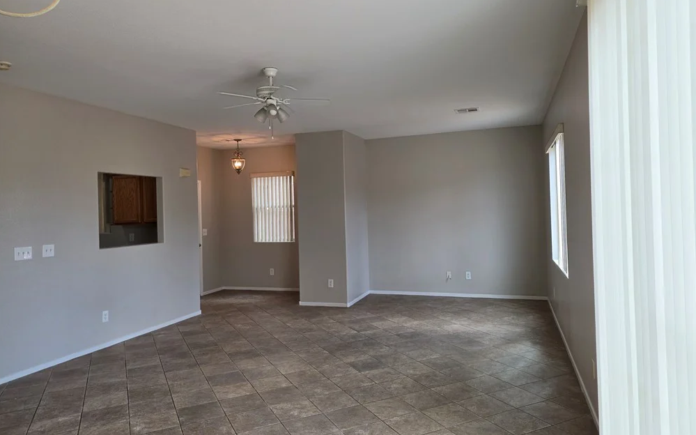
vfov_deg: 49.2
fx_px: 474
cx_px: 352
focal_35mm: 25
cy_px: 207
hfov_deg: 72.6
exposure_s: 1/120
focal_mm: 6.25
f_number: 1.7
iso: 40
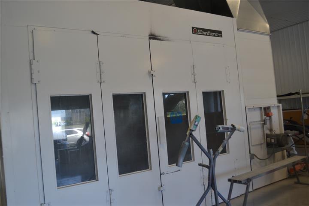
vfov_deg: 40.0
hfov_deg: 57.2
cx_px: 154
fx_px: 283
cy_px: 103
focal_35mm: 33
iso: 360
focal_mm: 22
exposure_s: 1/125
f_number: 5.6
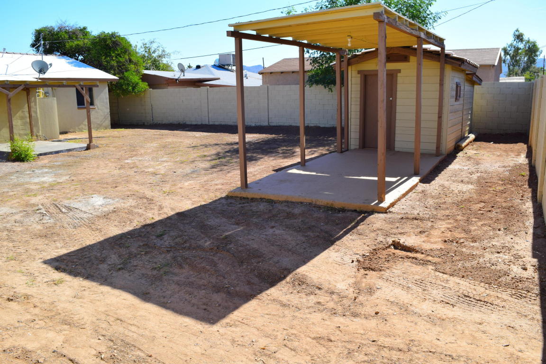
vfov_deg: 47.9
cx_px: 273
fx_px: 409
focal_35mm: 27
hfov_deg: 67.4
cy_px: 182
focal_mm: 18
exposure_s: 1/200
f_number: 7.1
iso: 100
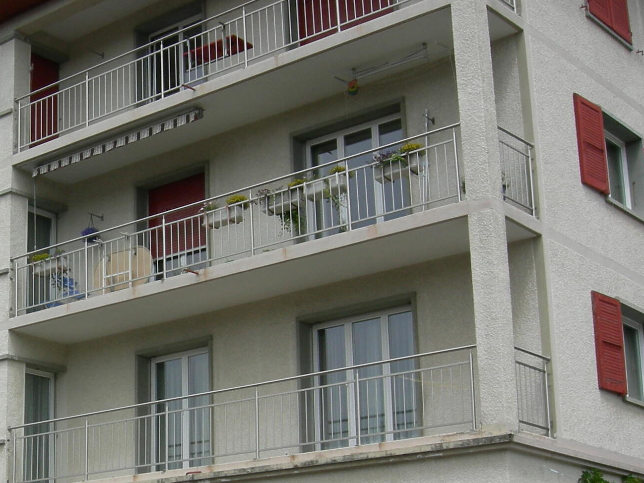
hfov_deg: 26.3
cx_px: 34
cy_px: 336
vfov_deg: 20.6
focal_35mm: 71
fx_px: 1321
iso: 64
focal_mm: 7.5
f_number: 6
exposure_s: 1/334
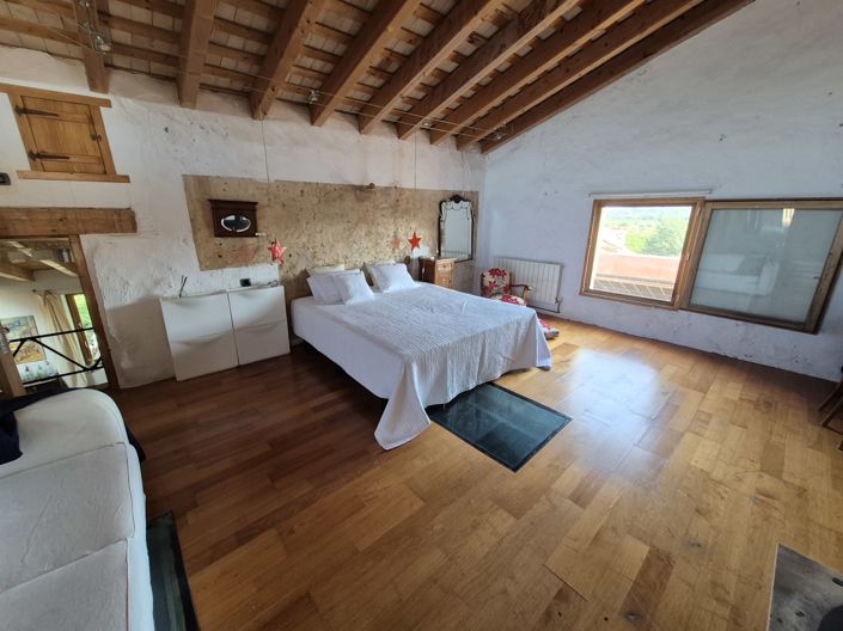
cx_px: 422
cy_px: 316
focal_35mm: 13
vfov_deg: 89.9
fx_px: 316
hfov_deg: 106.2
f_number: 2.2
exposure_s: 1/50
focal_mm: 1.74
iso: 200
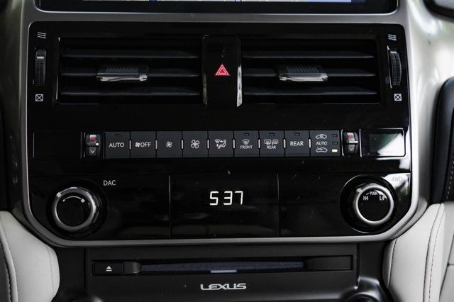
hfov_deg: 38.2
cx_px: 227
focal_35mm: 52
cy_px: 151
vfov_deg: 26.0
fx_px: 655
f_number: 2.8
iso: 640
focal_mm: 35
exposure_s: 1/200
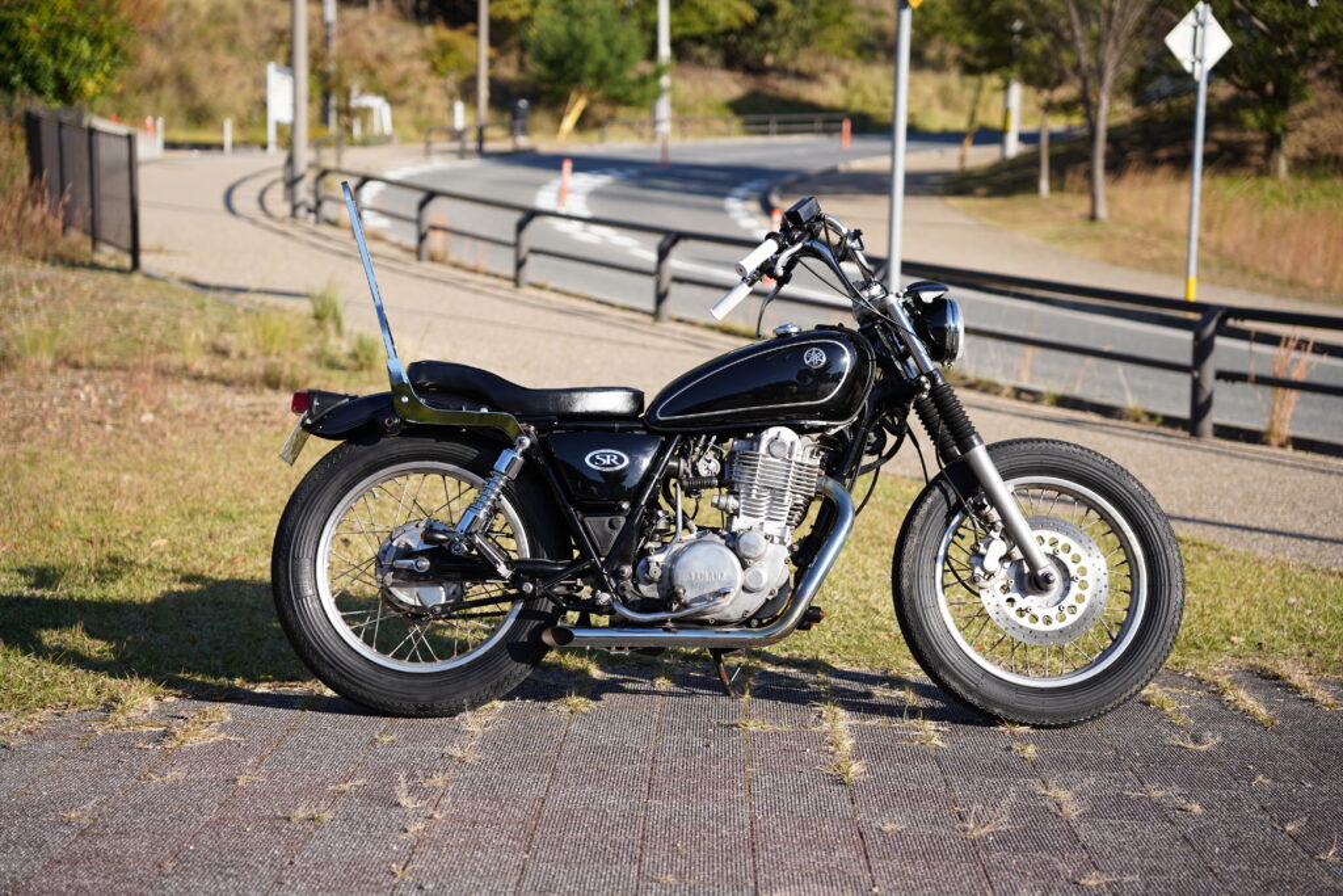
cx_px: 672
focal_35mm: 63
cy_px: 448
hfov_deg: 31.7
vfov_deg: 21.5
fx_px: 2362
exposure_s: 1/1000
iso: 100
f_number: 2.8
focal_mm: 63.3
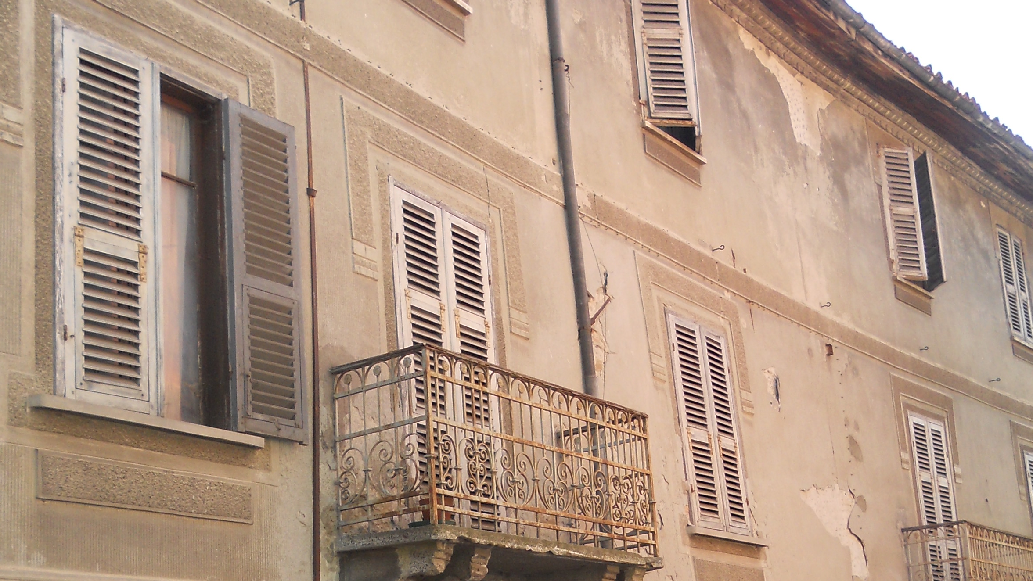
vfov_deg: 23.5
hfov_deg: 41.3
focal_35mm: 50
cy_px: 495
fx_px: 1370
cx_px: 506
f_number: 3.2
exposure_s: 1/200
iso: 80
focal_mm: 4.9
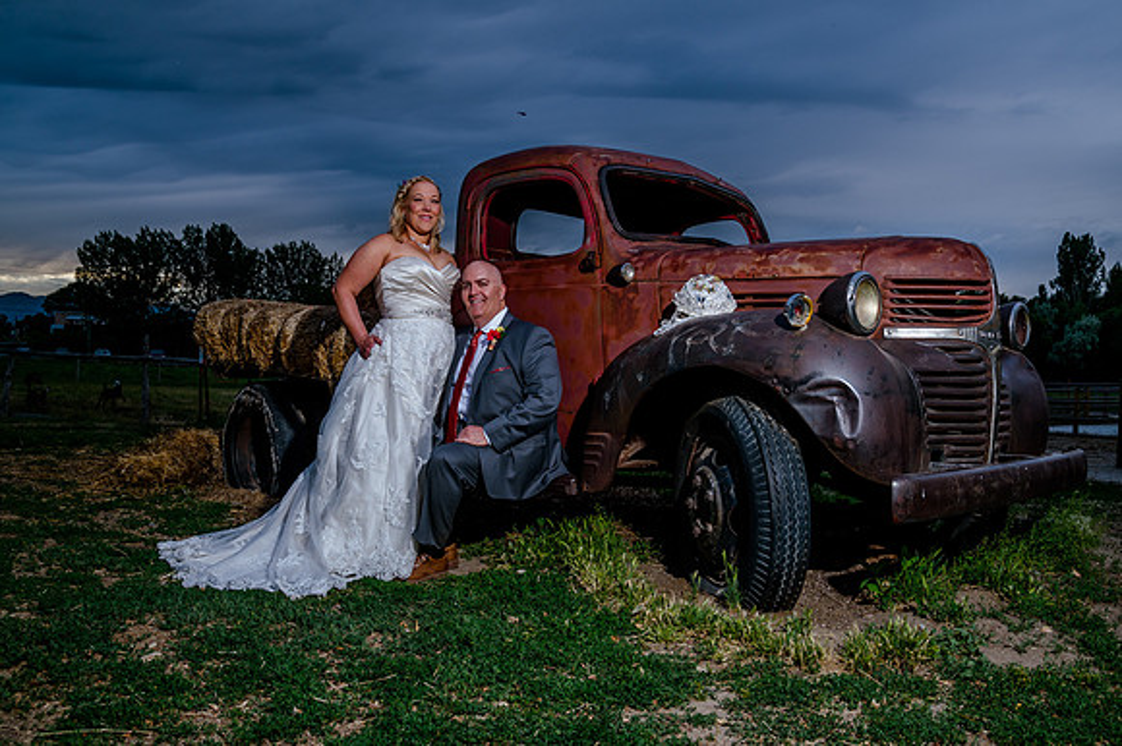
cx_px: 613
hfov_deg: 59.7
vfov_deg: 41.9
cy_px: 398
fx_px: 975
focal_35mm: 31
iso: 160
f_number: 7.1
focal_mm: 27
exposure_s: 1/125
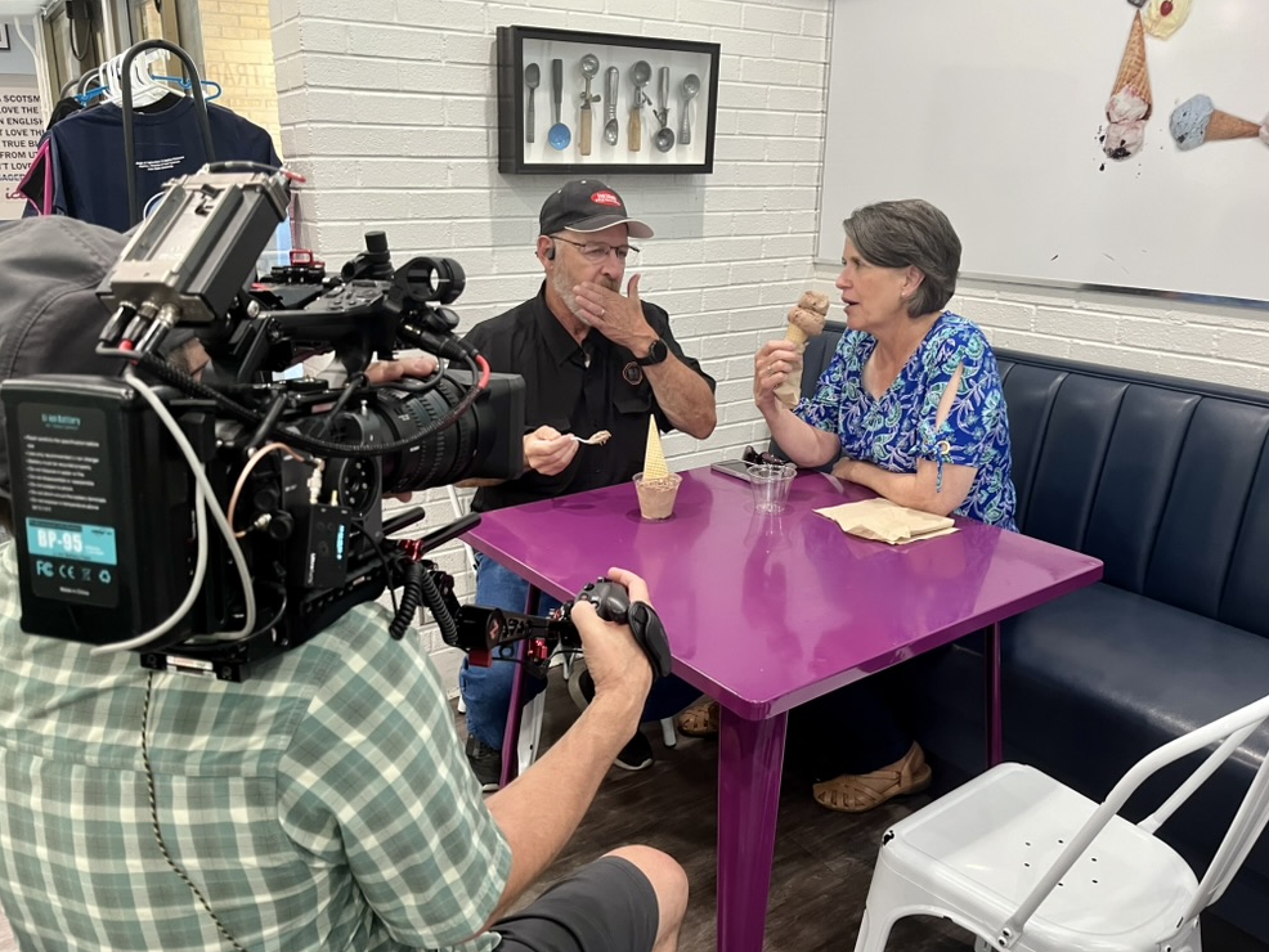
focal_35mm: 27
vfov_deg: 51.4
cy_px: 472
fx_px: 990
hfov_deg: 65.3
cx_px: 616
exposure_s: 1/60
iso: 250
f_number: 1.6
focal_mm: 5.1
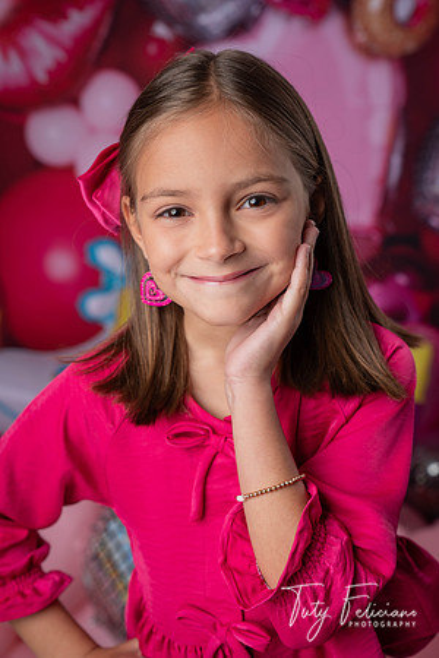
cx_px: 220
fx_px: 896
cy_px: 329
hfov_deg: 27.5
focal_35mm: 49
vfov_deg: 40.3
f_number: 4.5
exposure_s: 1/160
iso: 64
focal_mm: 49
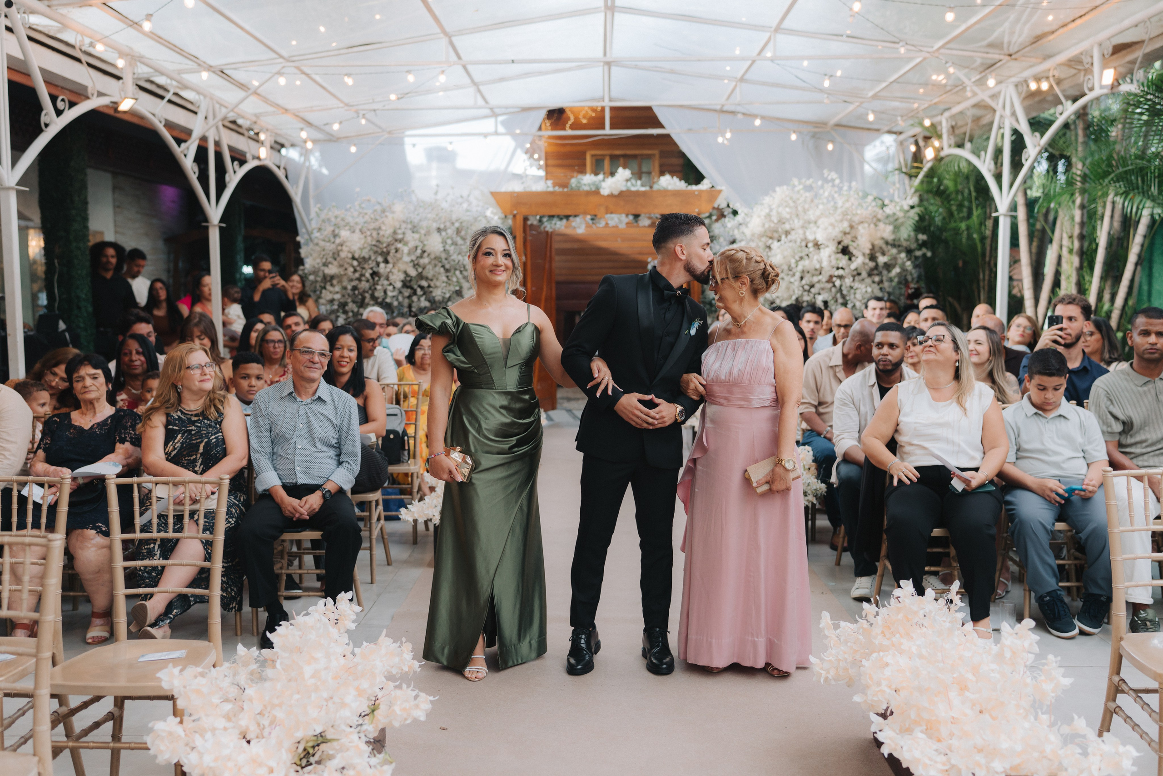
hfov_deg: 54.4
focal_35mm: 35
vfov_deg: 37.9
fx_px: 1131
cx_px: 582
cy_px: 388
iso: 250
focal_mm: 35
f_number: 2.2
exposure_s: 1/320
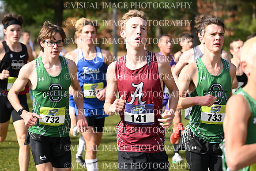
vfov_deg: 15.2
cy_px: 86
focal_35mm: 90
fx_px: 640
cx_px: 128
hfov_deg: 22.6
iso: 250
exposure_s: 1/1000
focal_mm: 90
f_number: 3.5
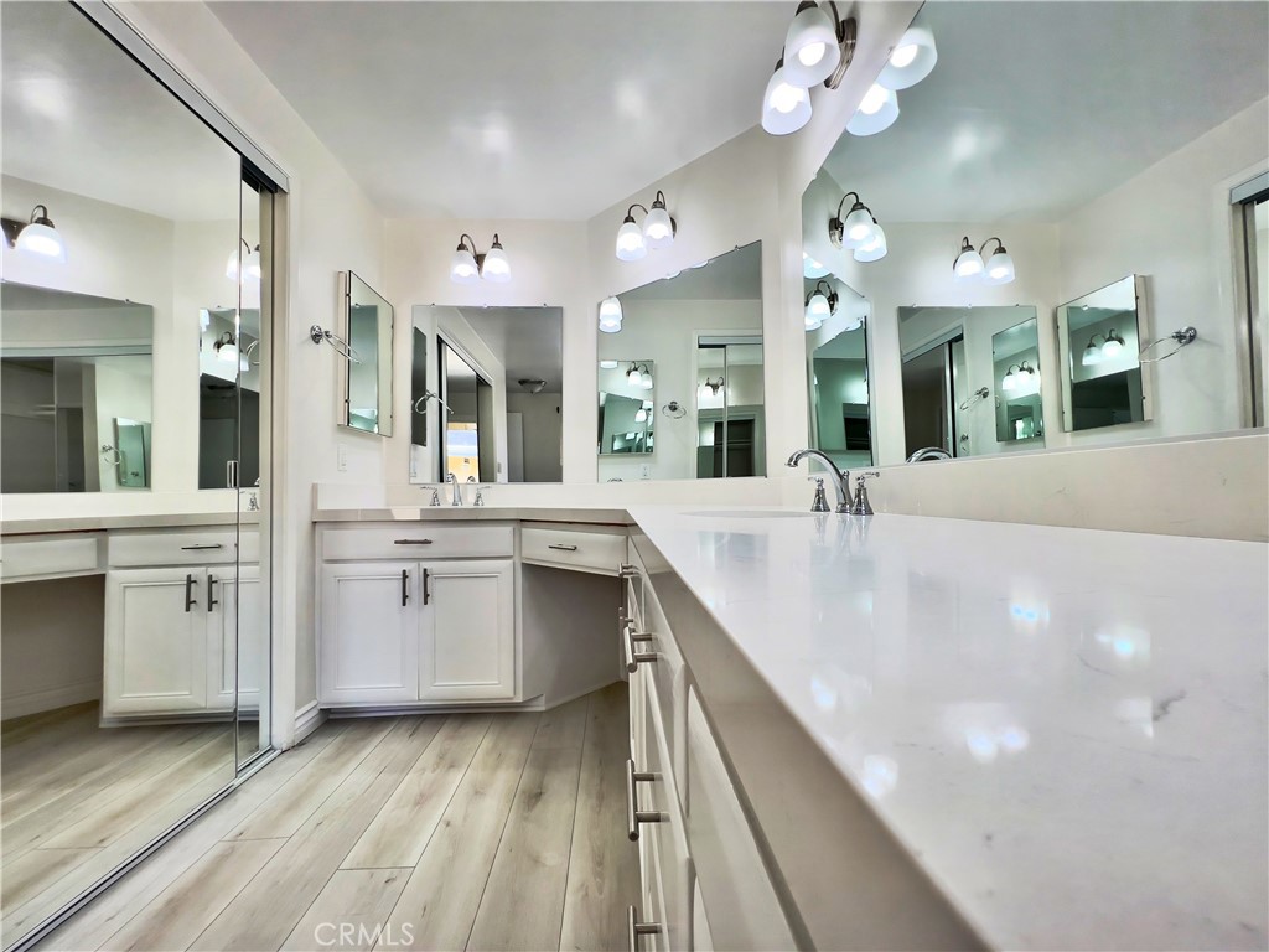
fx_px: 477
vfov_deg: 89.9
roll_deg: +1.0
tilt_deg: +1.5
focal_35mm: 13
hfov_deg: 106.2
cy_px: 476
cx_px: 634
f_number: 1.8
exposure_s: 1/126
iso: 32
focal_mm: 1.57
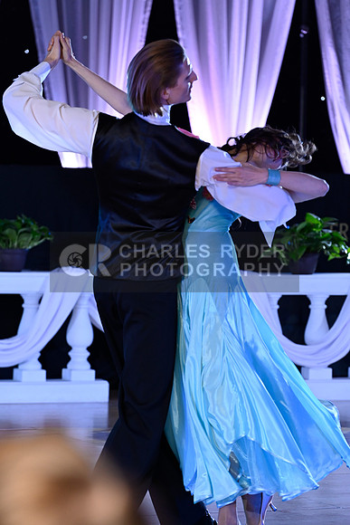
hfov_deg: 7.4
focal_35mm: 185
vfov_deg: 11.1
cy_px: 262
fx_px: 2696
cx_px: 175
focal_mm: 185
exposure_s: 1/200
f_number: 5
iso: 2000
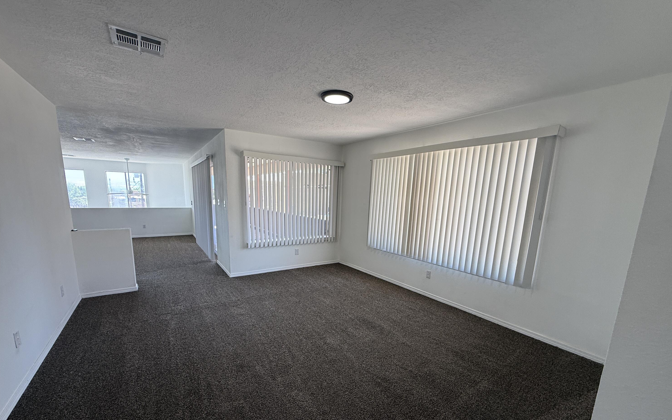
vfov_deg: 74.3
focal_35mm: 15
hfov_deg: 101.5
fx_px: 275
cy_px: 244
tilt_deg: -9.8
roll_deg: -1.9
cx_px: 333
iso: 80
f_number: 2.2
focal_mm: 2.22
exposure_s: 1/120
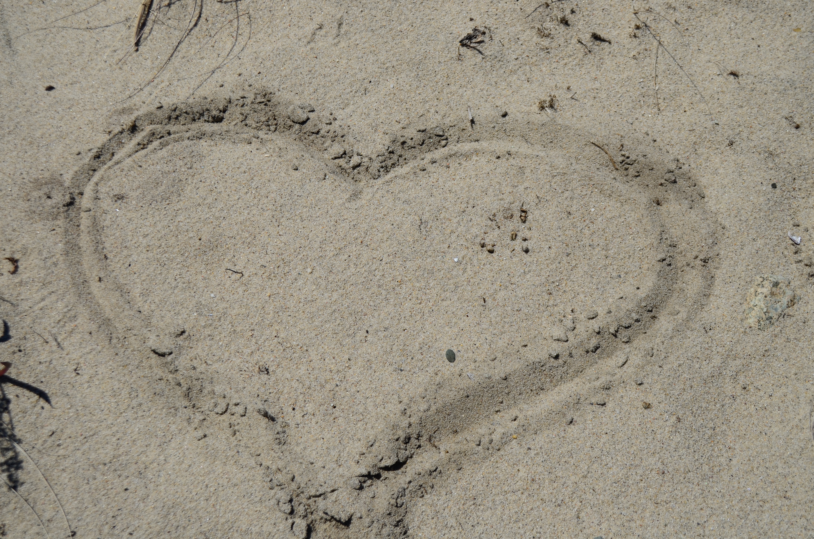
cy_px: 270
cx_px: 407
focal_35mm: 48
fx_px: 1083
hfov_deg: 41.2
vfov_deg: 28.0
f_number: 5.6
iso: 160
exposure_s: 1/2000
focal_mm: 32
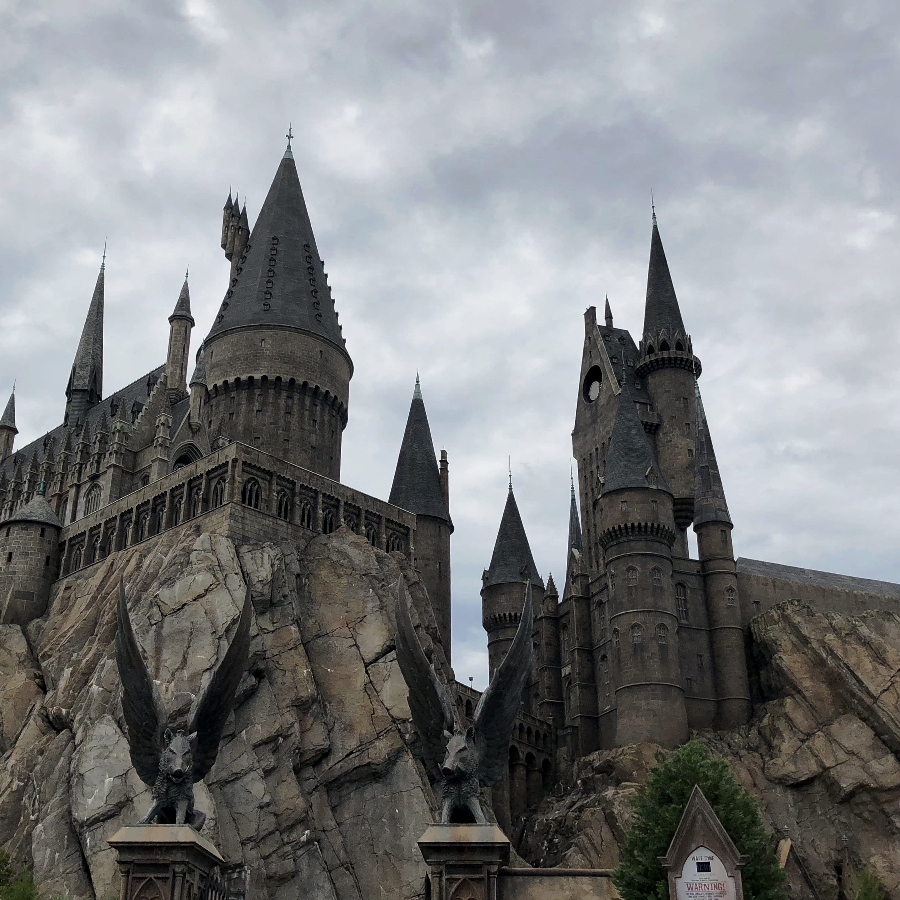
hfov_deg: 48.3
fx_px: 1000
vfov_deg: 48.4
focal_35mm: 34
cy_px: 454
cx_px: 395
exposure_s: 1/3745
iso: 20
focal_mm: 3.99
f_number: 1.8
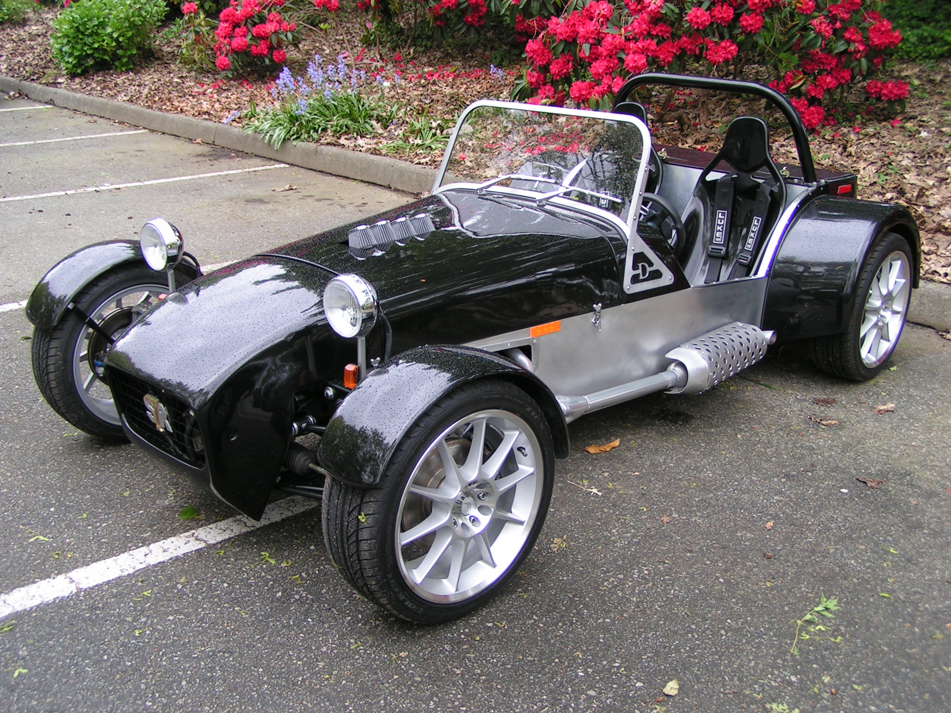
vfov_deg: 37.7
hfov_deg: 49.0
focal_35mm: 38
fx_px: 1044
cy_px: 356
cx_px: 476
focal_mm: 5.8
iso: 50
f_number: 4
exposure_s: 1/60
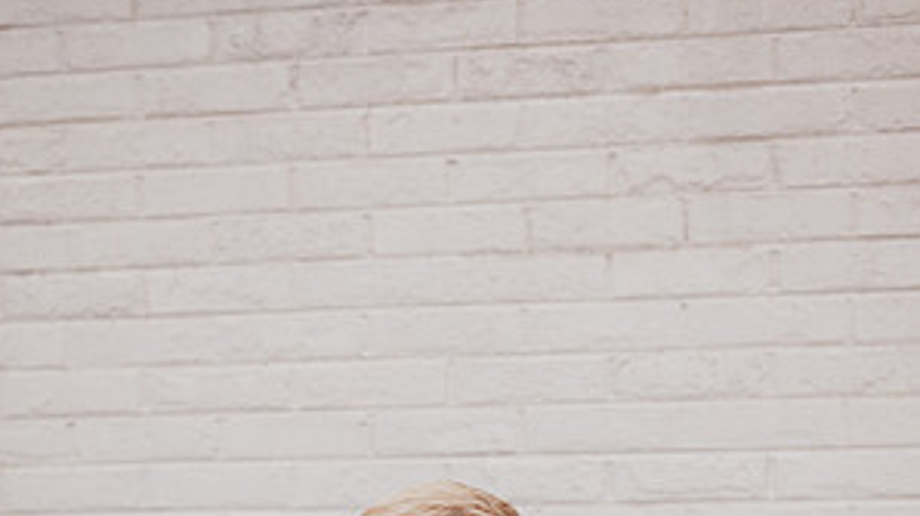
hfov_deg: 52.8
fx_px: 926
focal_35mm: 38
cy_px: 627
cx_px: 460
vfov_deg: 27.2
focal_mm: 24
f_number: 2.5
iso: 200
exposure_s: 1/200
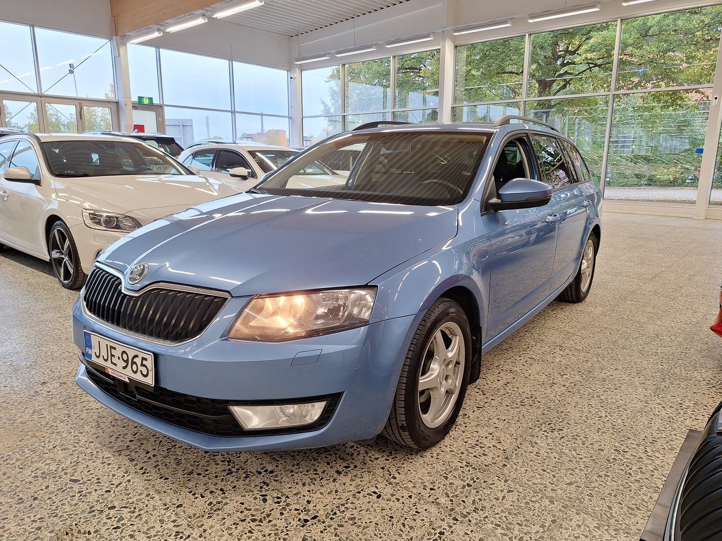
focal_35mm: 23
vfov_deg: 58.9
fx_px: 480
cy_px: 270
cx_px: 361
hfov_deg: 73.9
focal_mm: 5.54
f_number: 1.8
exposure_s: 1/100
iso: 80
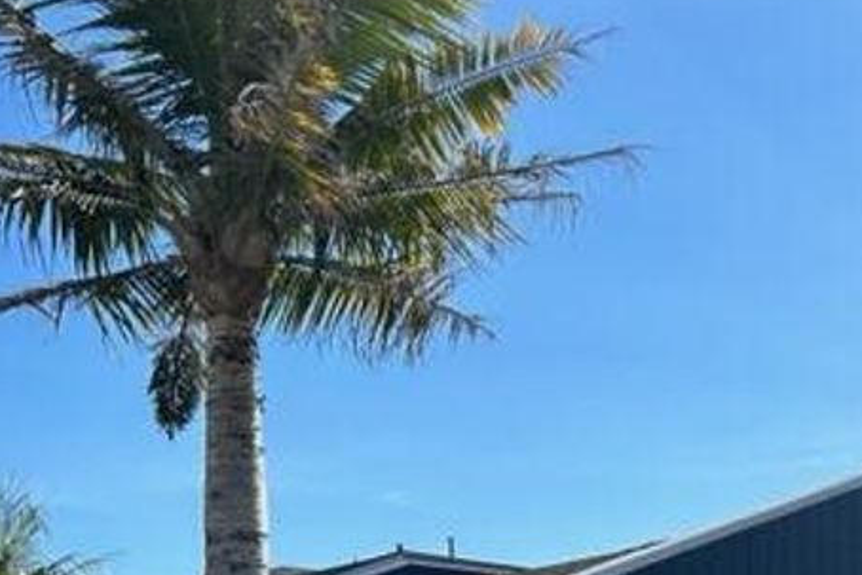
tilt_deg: +3.6
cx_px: 480
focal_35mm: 61
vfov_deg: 20.8
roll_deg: +1.3
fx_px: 1461
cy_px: 685
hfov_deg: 32.8
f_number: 1.5
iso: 50
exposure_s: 1/4831
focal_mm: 5.7
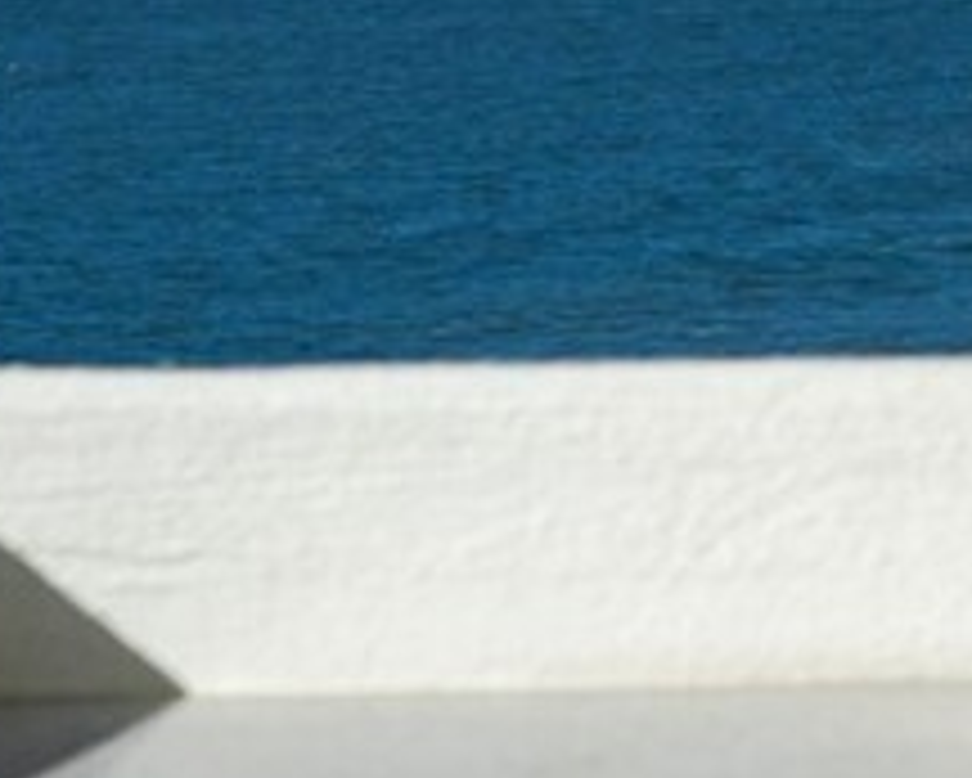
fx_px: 7800
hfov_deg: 6.9
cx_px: 1948
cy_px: -166
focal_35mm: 271
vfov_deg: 5.7
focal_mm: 61
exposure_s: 1/4000
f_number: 8
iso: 800
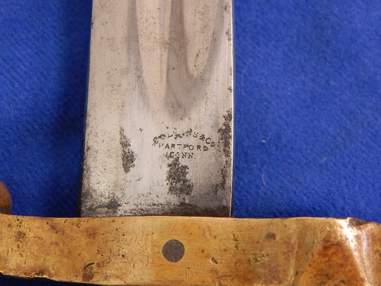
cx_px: 190
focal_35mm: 54
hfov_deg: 35.5
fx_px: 594
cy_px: 143
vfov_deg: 27.0
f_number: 3.8
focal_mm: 9.7
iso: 400
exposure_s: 1/15
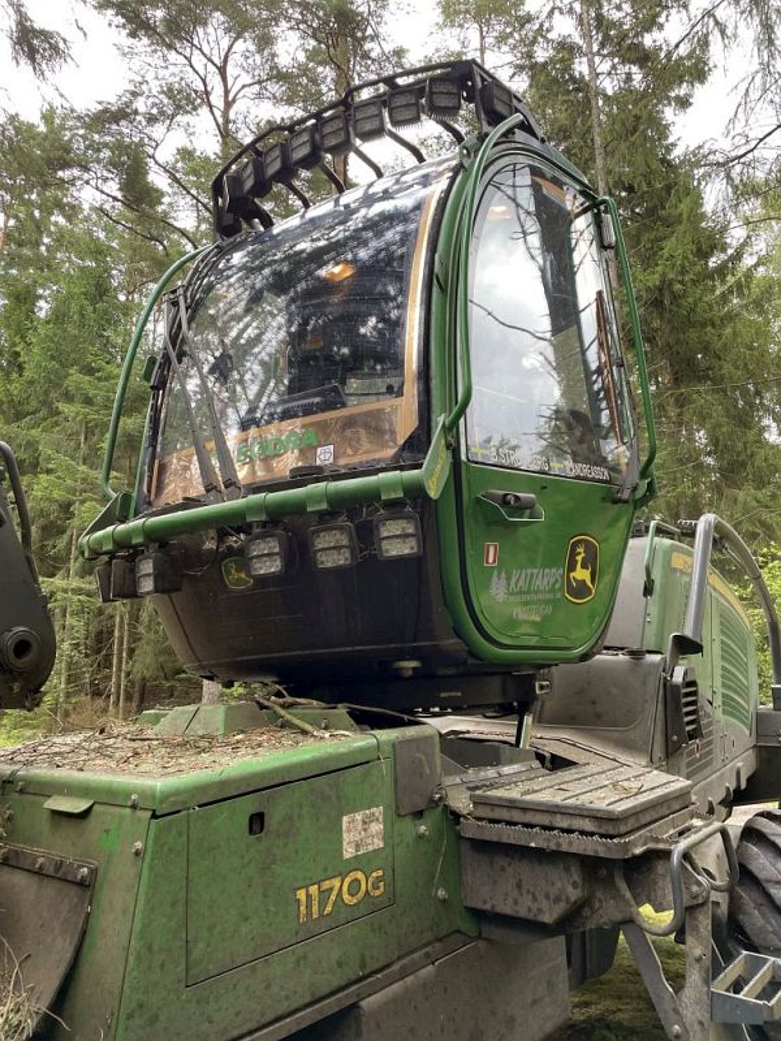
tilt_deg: +14.7
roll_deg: +1.3
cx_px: 390
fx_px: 782
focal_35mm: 26
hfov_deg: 53.1
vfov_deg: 67.3
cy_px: 520
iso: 64
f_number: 1.6
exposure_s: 1/121
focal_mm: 4.2
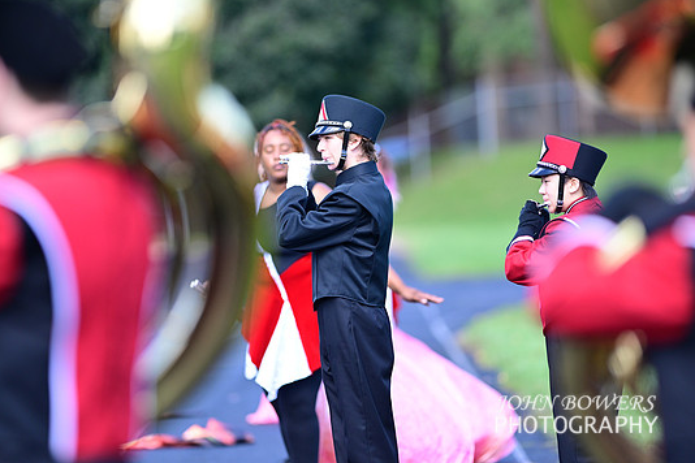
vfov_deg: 4.2
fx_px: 6293
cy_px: 237
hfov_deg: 6.3
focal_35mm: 326
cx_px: 323
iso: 720
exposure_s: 1/1600
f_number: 2.8
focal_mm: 300
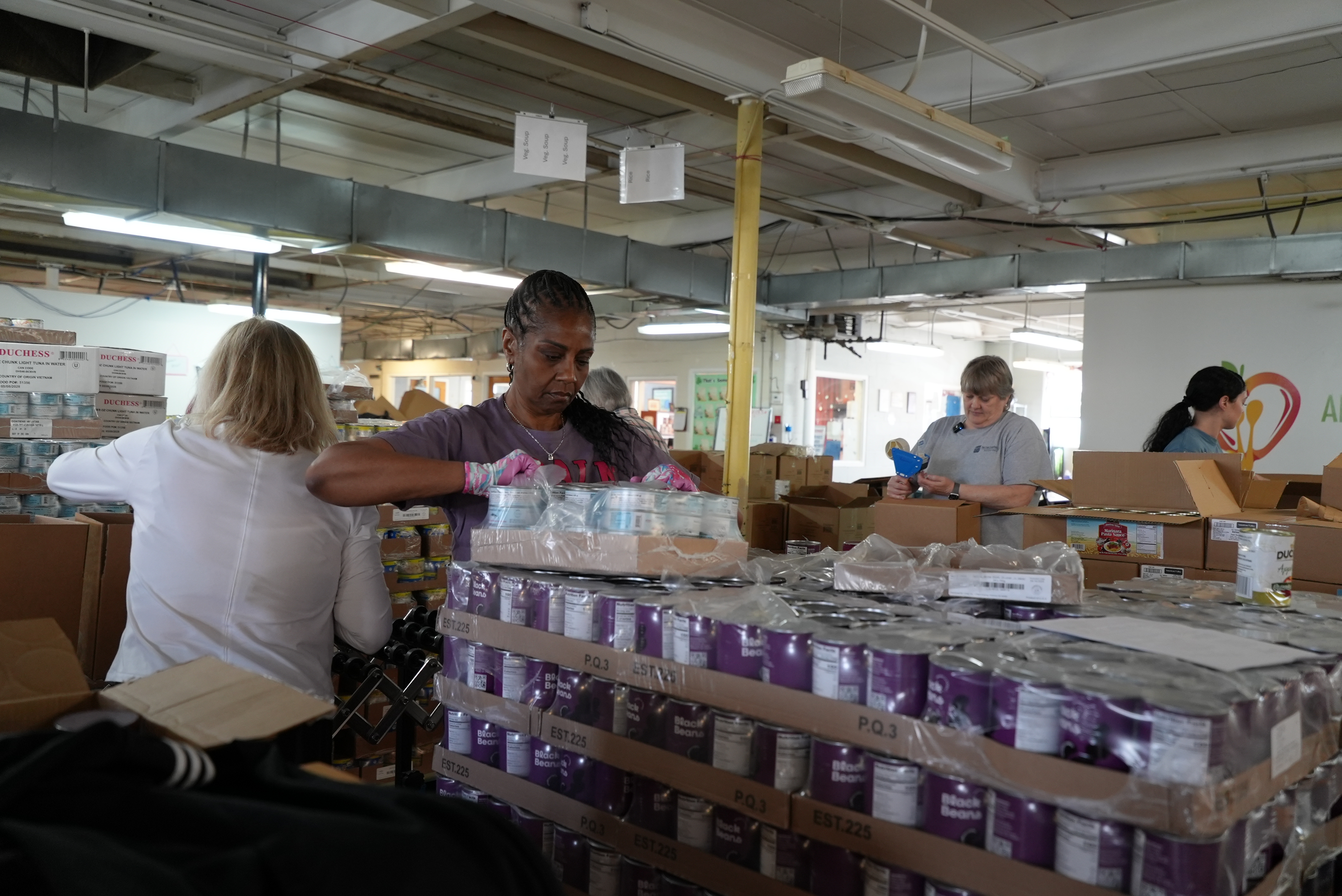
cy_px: 448
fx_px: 1082
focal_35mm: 29
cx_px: 671
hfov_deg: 63.6
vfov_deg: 45.0
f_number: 4
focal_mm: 29
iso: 2500
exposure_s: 1/160
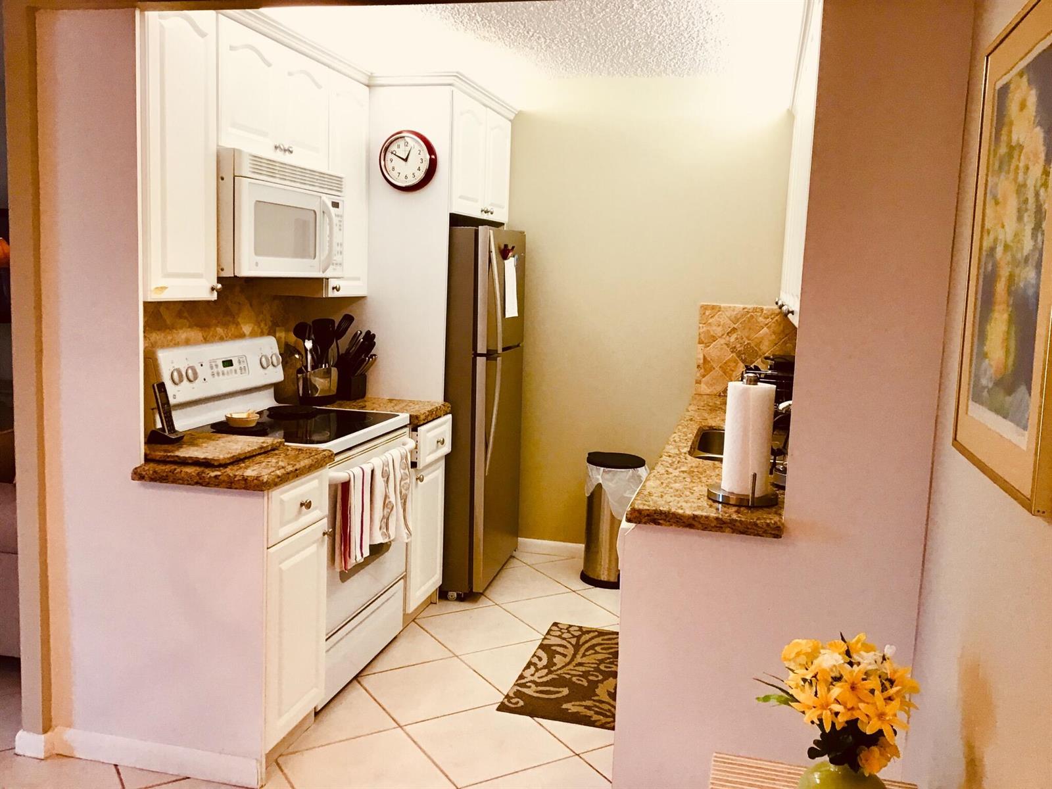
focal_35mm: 31
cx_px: 526
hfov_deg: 58.4
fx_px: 942
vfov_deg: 45.4
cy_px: 394
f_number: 2.4
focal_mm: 3.3
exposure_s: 1/30
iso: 64
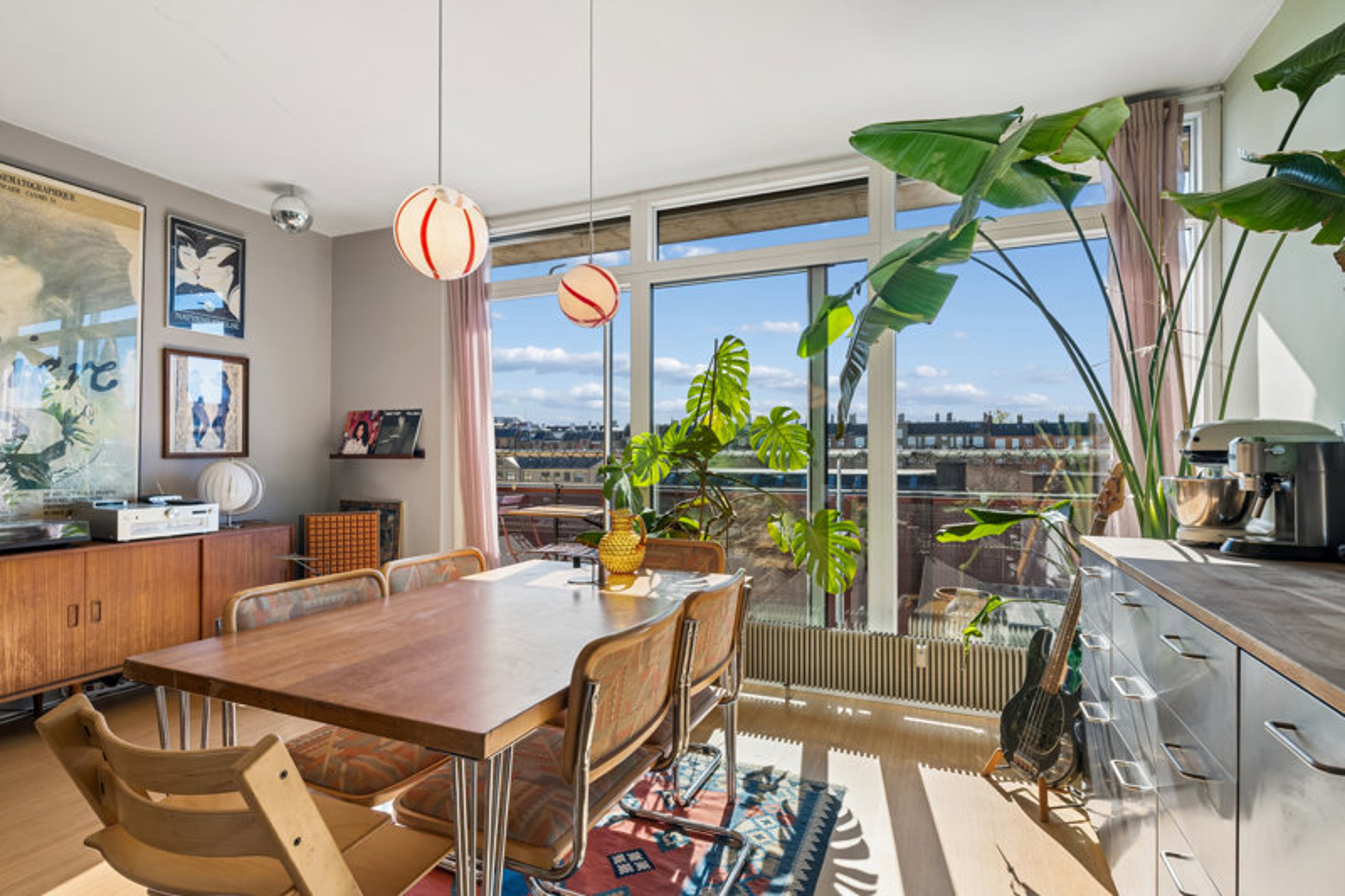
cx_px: 672
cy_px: 448
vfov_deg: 67.4
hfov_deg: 90.0
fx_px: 672
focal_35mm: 18
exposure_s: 1/100
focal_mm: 18
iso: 160
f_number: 9
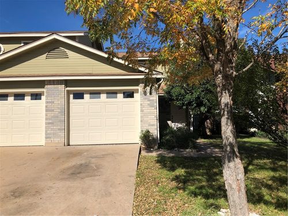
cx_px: 144
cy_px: 108
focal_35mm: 28
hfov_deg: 63.4
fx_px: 233
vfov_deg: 49.7
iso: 25
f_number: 1.8
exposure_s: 1/3247
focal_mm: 3.99
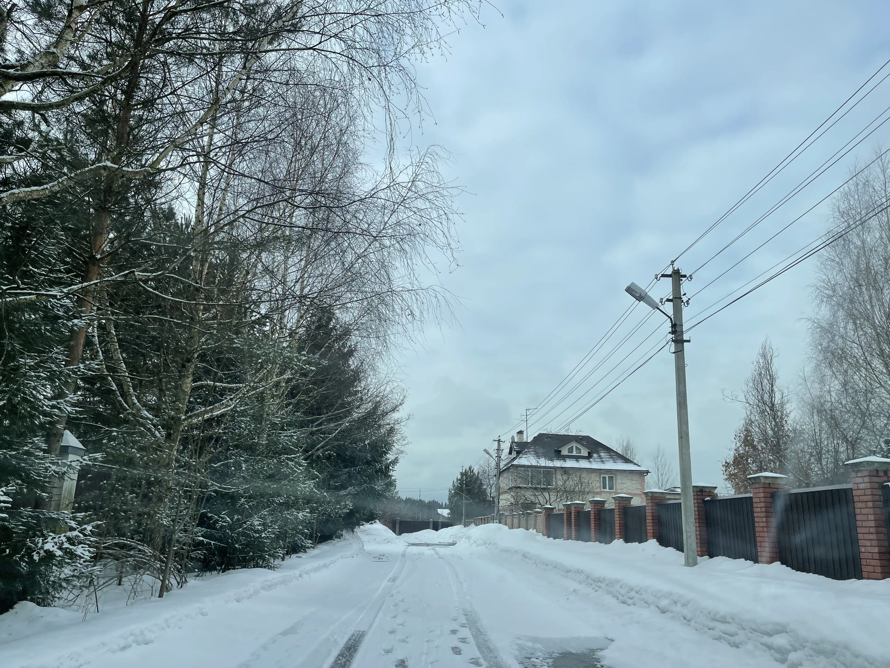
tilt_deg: +15.2
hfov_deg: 67.3
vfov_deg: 53.1
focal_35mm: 26
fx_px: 668
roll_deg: -2.0
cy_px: 334
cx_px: 445
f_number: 1.6
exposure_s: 1/4049
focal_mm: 5.1
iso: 32
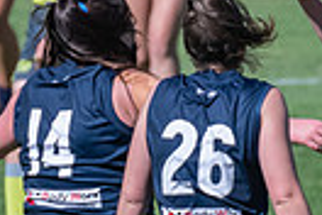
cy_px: 249
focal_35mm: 3649
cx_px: 111
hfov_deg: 0.6
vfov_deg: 0.4
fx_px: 32636
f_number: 10
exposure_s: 1/2500
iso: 800
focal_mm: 460
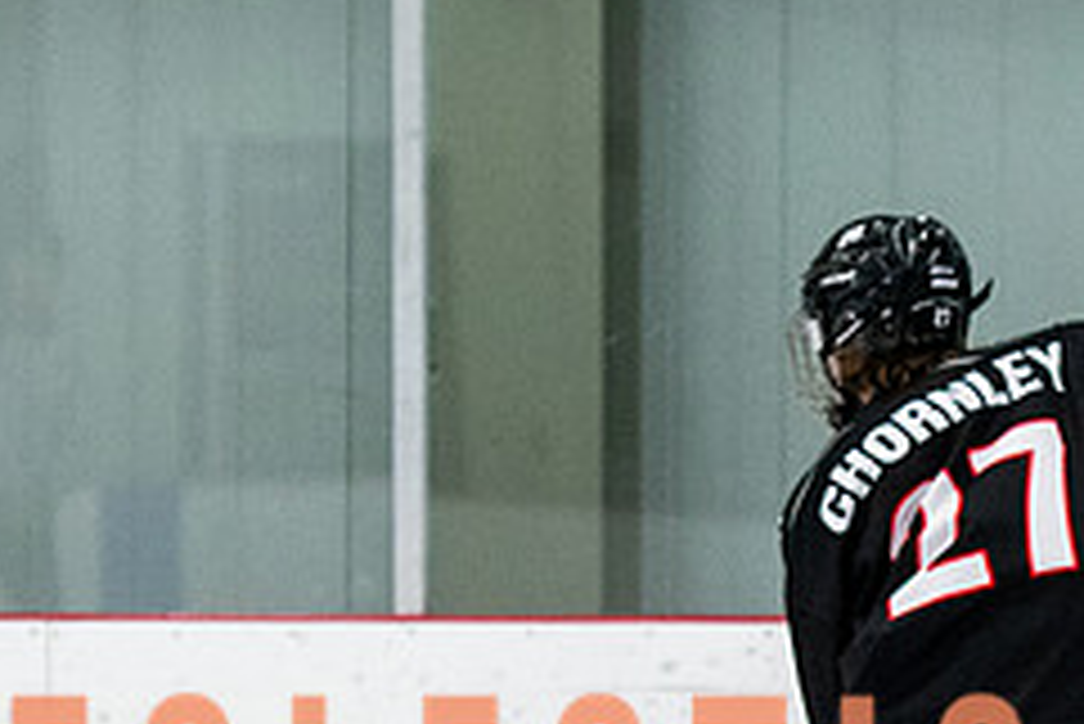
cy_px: 603
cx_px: 1042
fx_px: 15757
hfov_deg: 3.9
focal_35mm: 523
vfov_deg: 2.6
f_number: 2.8
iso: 2200
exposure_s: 1/640
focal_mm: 102
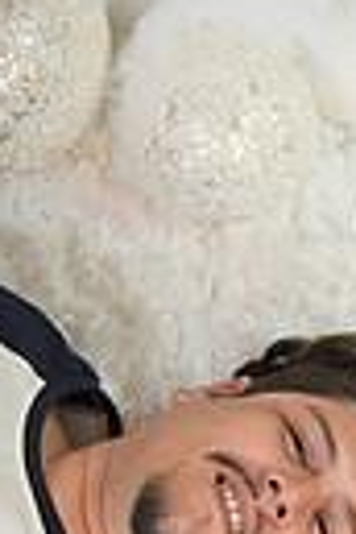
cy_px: 517
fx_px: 2685
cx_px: 602
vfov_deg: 11.3
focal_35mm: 181
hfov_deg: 7.4
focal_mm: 52
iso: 1000
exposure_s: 1/100
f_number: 4.5
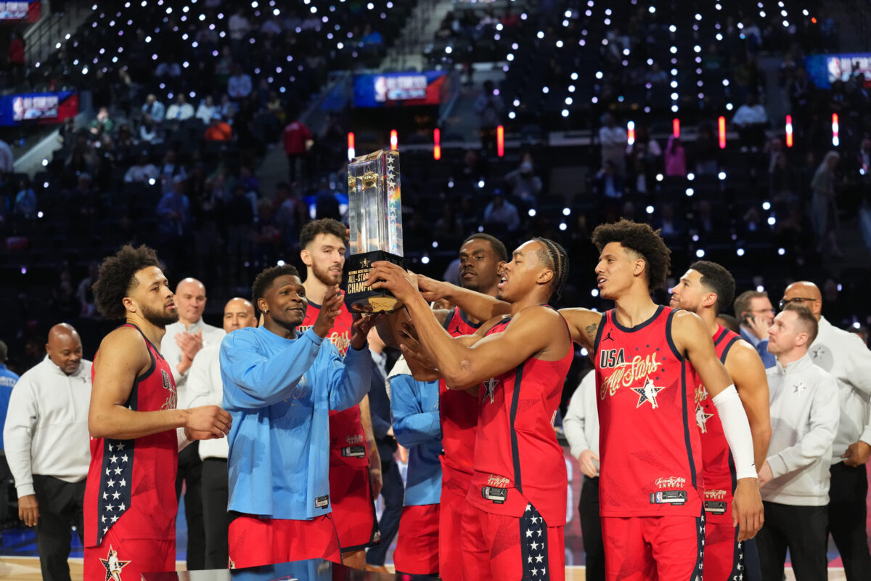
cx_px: 436
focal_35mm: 56
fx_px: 1355
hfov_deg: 35.6
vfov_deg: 24.2
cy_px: 290
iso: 5000
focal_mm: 56
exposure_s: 1/2000
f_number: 2.5
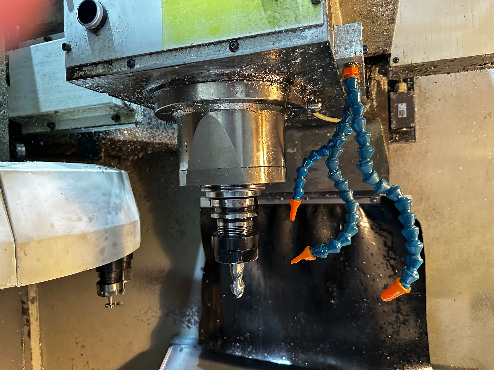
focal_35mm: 24
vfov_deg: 56.8
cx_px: 247
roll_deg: +1.3
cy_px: 185
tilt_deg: -0.7
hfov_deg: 71.6
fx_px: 343
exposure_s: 1/25
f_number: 1.78
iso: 800
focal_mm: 6.86
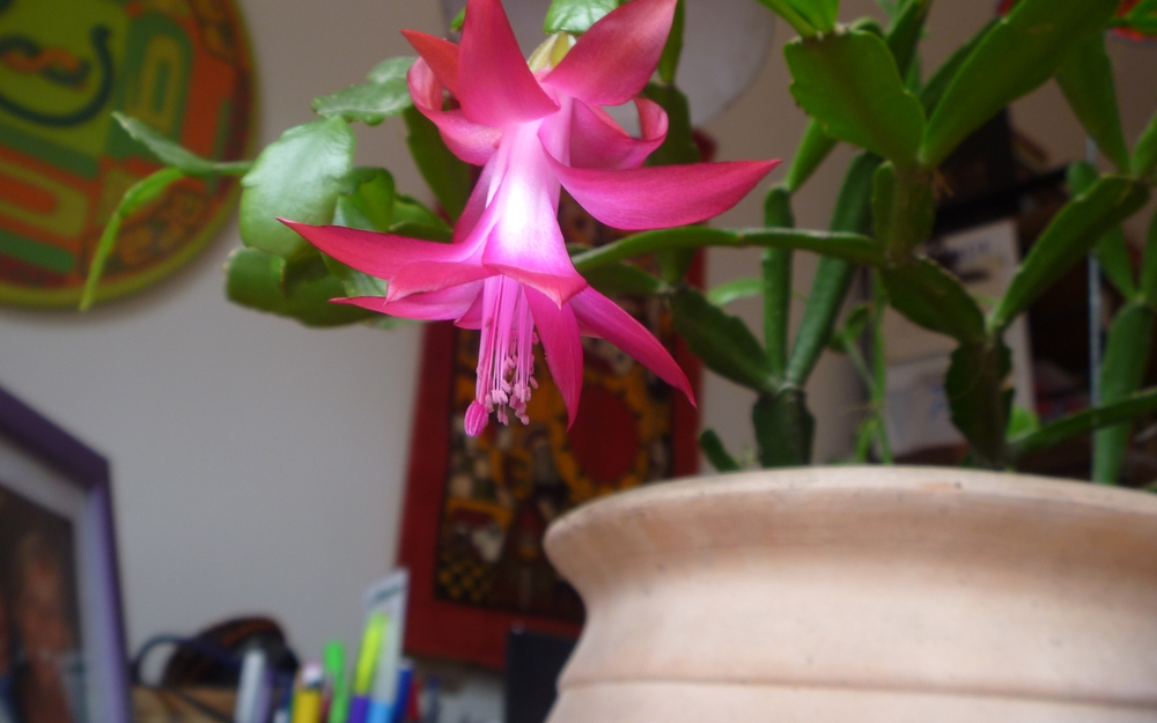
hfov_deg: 51.5
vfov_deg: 33.5
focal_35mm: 38
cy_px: 308
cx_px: 581
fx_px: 1198
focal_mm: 6.3
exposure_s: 1/30
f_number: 3.5
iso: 100
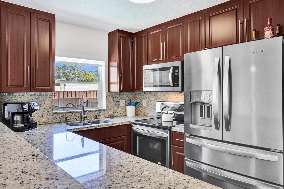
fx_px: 181
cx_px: 142
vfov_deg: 55.0
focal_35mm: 23
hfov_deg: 76.2
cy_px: 94
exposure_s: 1/100
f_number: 13
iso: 1600
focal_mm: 23
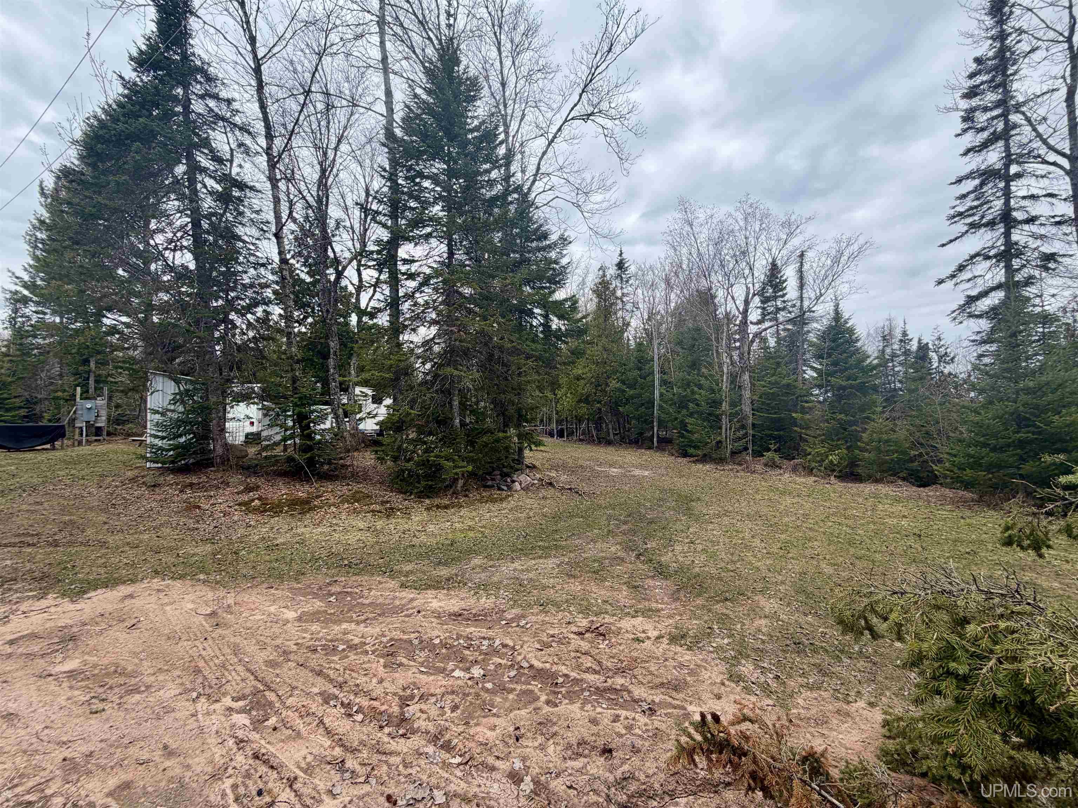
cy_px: 404
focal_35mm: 14
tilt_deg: +2.6
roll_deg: +0.8
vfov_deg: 85.7
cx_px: 539
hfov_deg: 102.1
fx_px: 436
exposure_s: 1/770
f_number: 2.2
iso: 32
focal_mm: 2.22
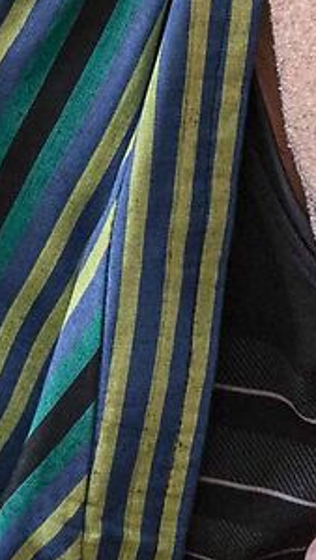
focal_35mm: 134
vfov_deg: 16.0
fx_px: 1994
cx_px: 352
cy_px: 340
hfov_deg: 9.0
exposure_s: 1/80
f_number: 6.3
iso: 1100
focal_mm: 16
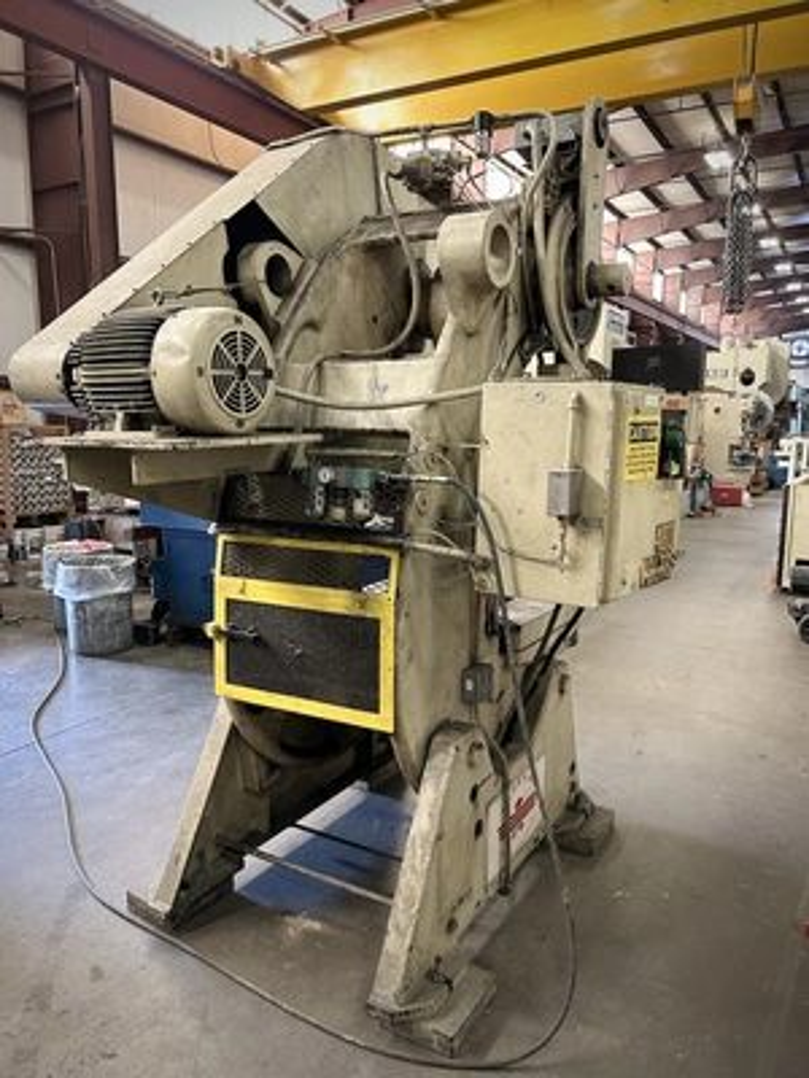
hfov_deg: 53.1
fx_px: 810
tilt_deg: -9.0
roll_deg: -0.2
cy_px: 539
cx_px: 404
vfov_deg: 67.3
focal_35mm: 26
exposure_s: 1/60
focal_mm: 5.7
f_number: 1.5
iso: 200
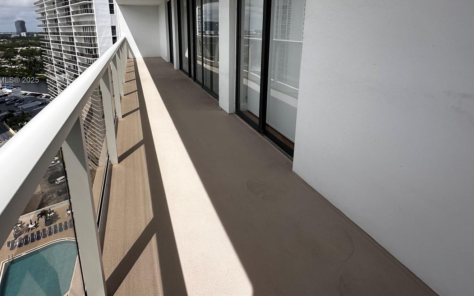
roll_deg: +0.2
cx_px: 212
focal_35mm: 18
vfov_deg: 62.0
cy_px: 81
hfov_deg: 90.8
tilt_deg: -12.1
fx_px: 232
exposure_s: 1/2564
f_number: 2.2
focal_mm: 2.22
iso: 50
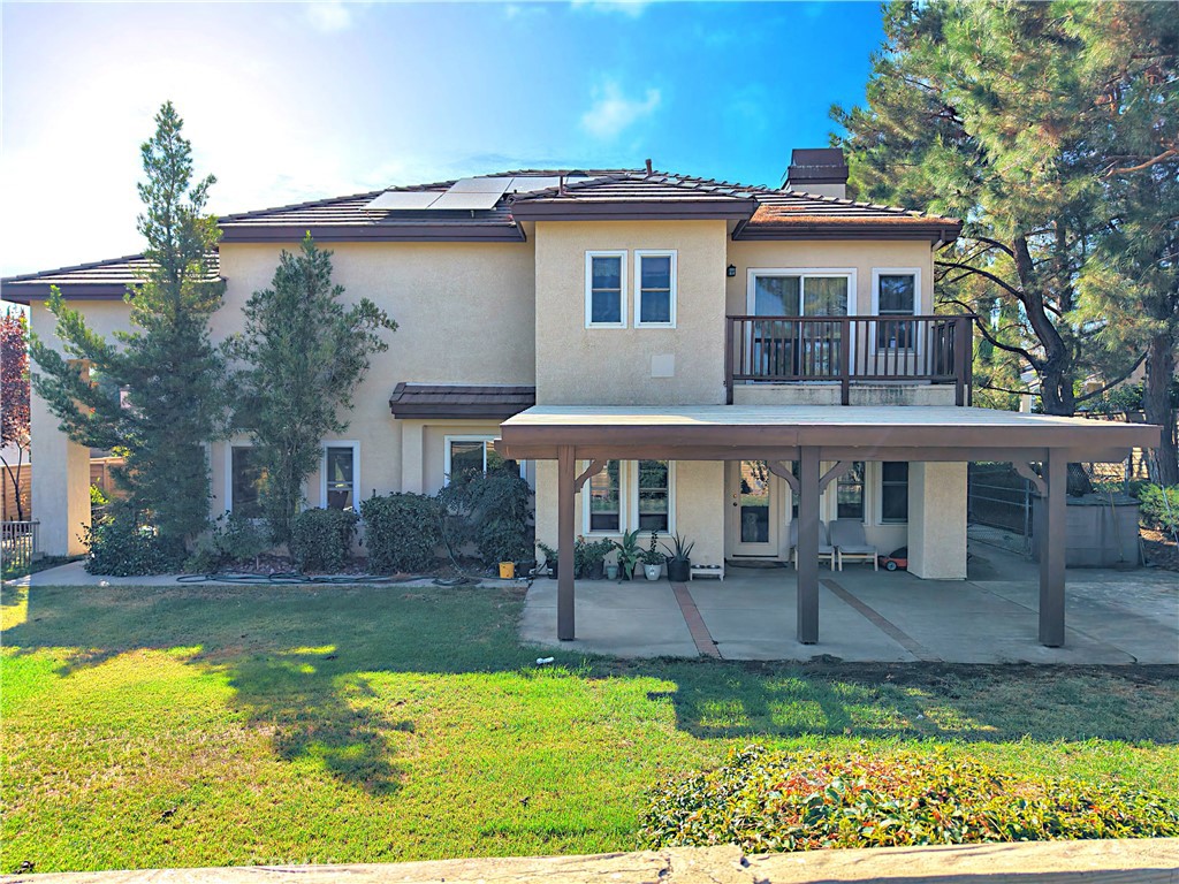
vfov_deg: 56.8
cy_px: 442
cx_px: 590
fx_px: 817
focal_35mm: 24
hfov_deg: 71.6
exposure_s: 1/8000
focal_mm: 8.67
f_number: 1.8
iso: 400
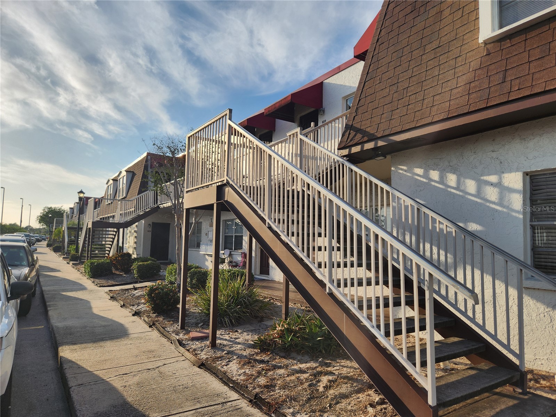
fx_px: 369
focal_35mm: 23
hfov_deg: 73.9
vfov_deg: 58.9
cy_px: 208
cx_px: 278
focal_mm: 5.4
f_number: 1.8
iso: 20
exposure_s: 1/2038
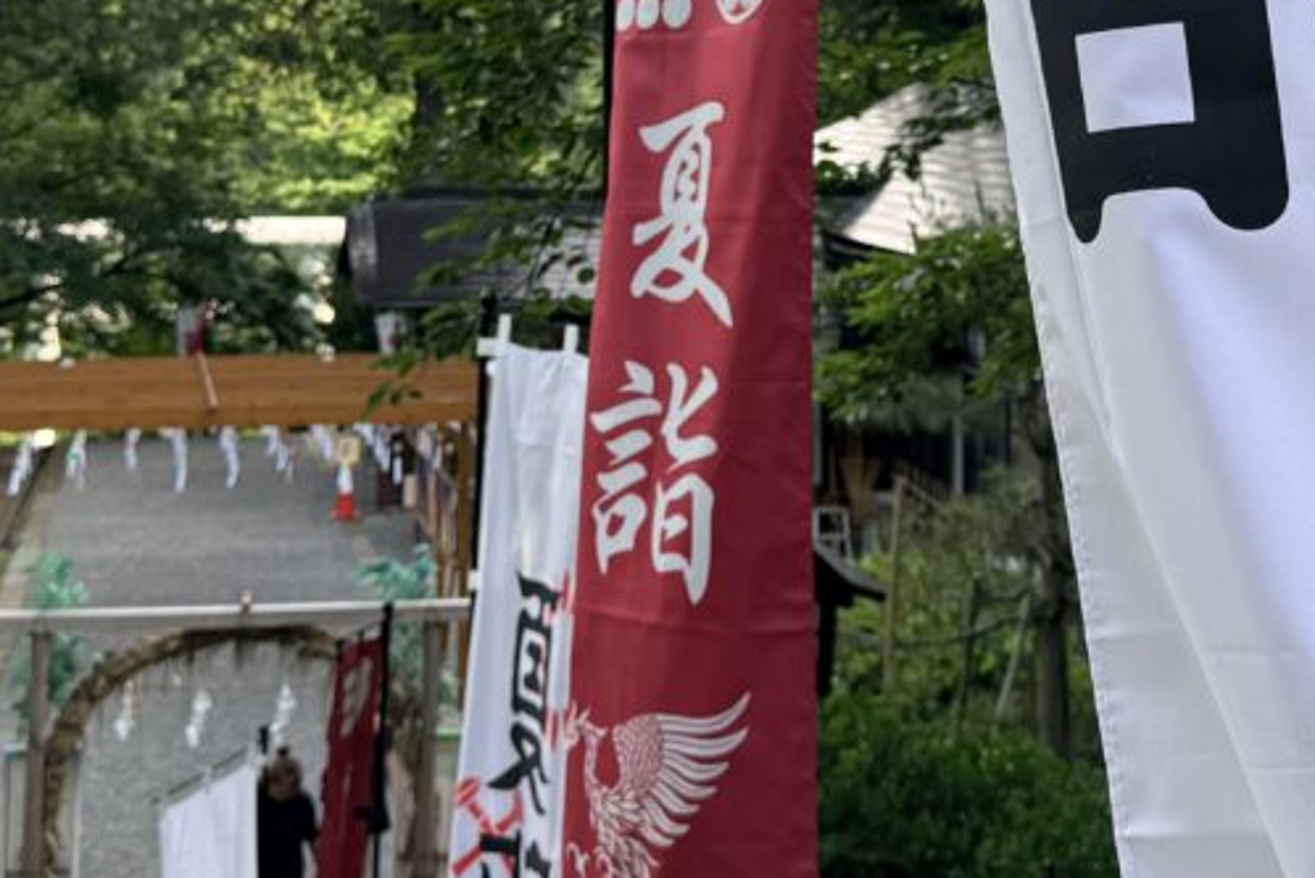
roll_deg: -0.5
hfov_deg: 31.4
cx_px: 648
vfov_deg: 20.2
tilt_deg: +4.9
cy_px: -124
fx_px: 2338
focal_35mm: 64
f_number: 1.78
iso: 100
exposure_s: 1/796
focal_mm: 6.76
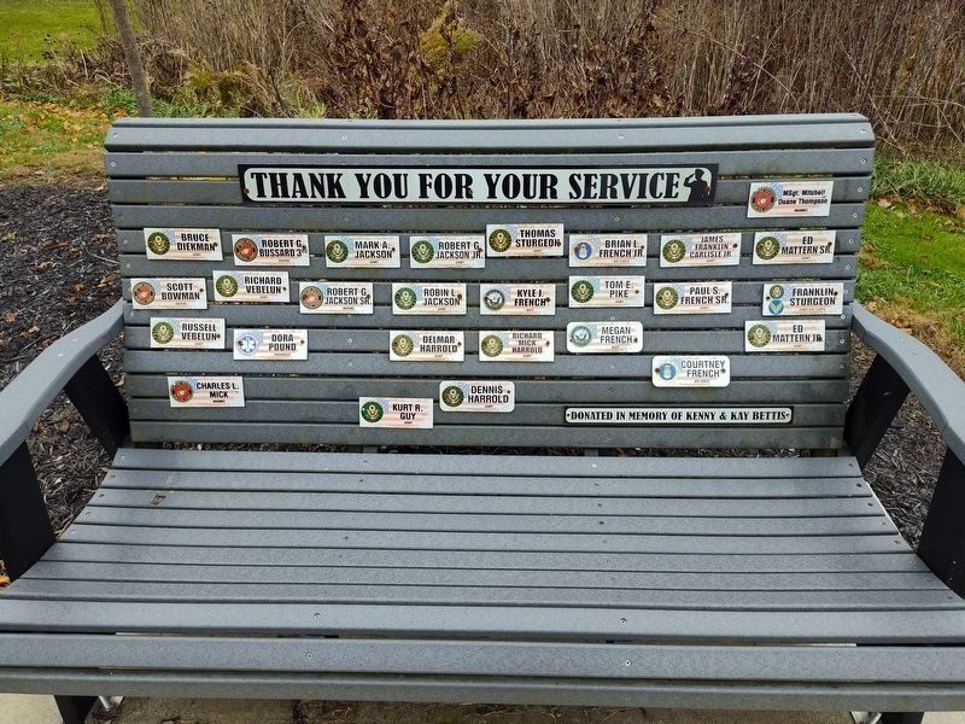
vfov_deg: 58.9
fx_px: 641
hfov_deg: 73.9
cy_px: 362
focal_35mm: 23
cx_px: 482
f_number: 1.8
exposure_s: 1/370
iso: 100
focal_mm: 5.56
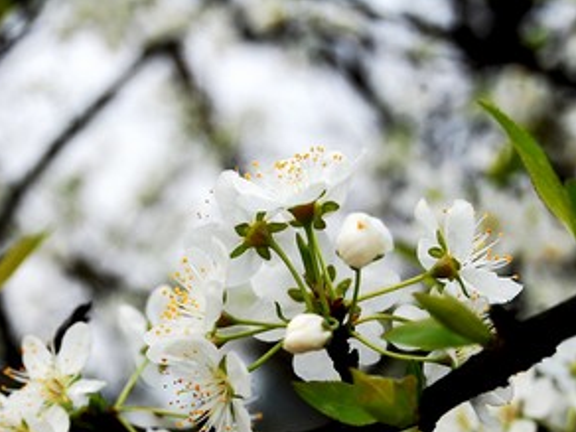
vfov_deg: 10.9
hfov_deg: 14.5
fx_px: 2260
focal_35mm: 136
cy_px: 324
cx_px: 282
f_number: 9
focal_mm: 55
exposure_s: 1/320
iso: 400
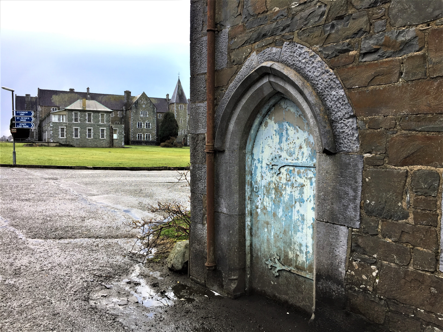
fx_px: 371
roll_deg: +0.1
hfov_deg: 61.7
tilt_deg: -3.0
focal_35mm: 29
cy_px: 166
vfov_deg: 48.2
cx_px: 222
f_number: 2.2
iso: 32
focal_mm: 4.15
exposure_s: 1/151
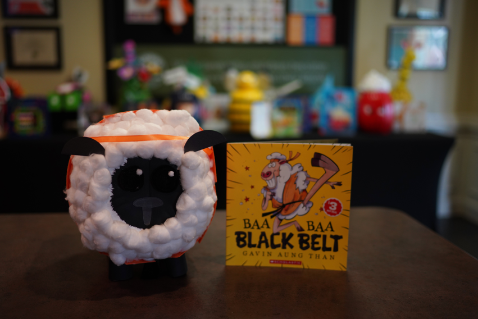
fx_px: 491
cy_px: 157
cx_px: 226
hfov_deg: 51.8
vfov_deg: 36.0
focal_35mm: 37
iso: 640
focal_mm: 35
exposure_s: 1/200
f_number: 1.4
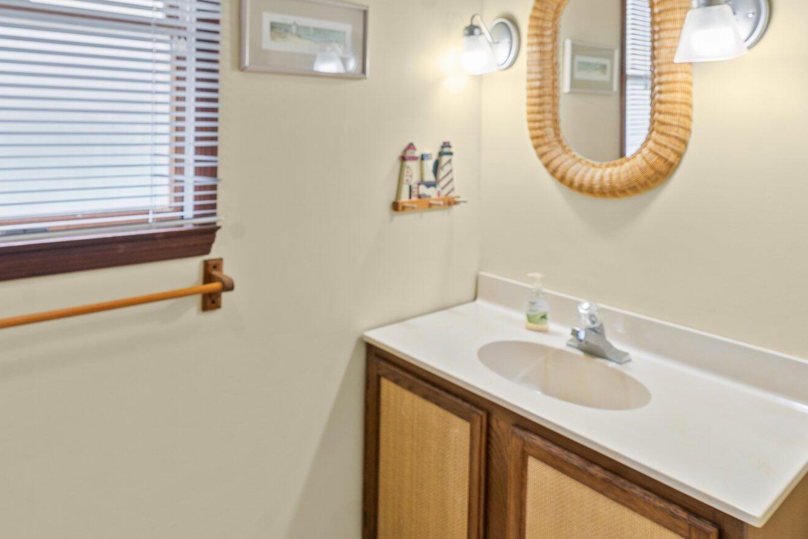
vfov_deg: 49.2
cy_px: 132
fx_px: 561
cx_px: 304
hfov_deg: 70.4
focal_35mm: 25
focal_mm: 16
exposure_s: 1/8
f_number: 6.3
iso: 250
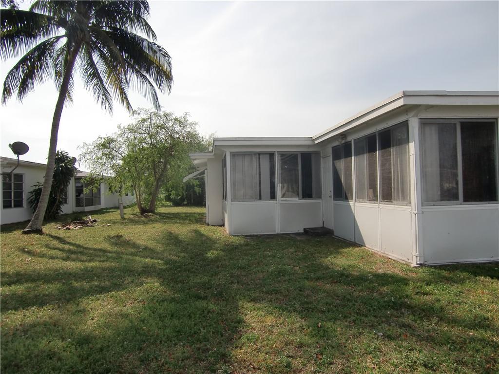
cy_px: 187
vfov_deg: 56.8
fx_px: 346
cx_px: 250
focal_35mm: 24
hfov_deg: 71.6
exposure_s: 1/250
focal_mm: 4.3
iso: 64
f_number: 7.5
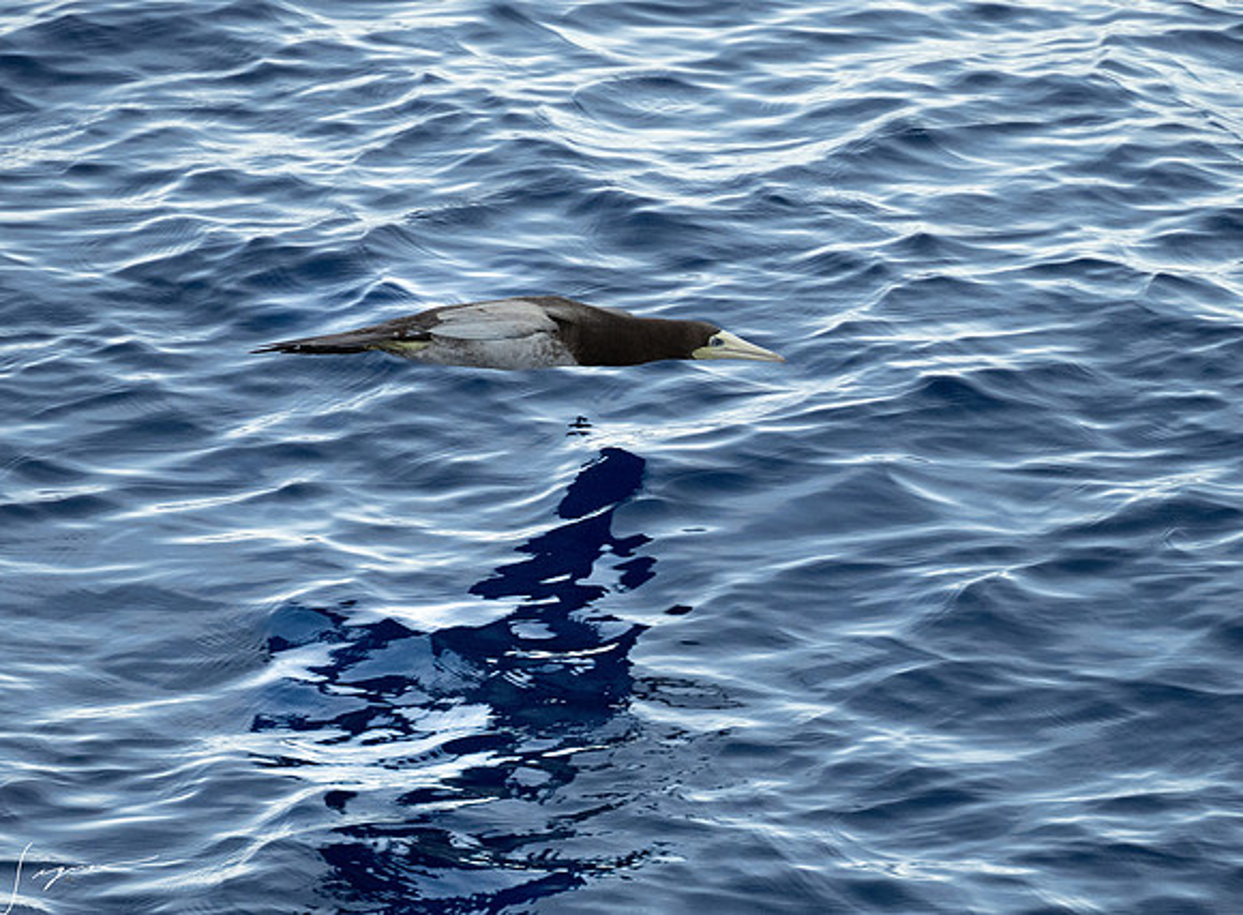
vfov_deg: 1.8
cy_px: 630
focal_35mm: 820
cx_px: 632
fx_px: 29261
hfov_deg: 2.4
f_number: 5.6
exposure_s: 1/2000
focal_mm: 400
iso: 1600
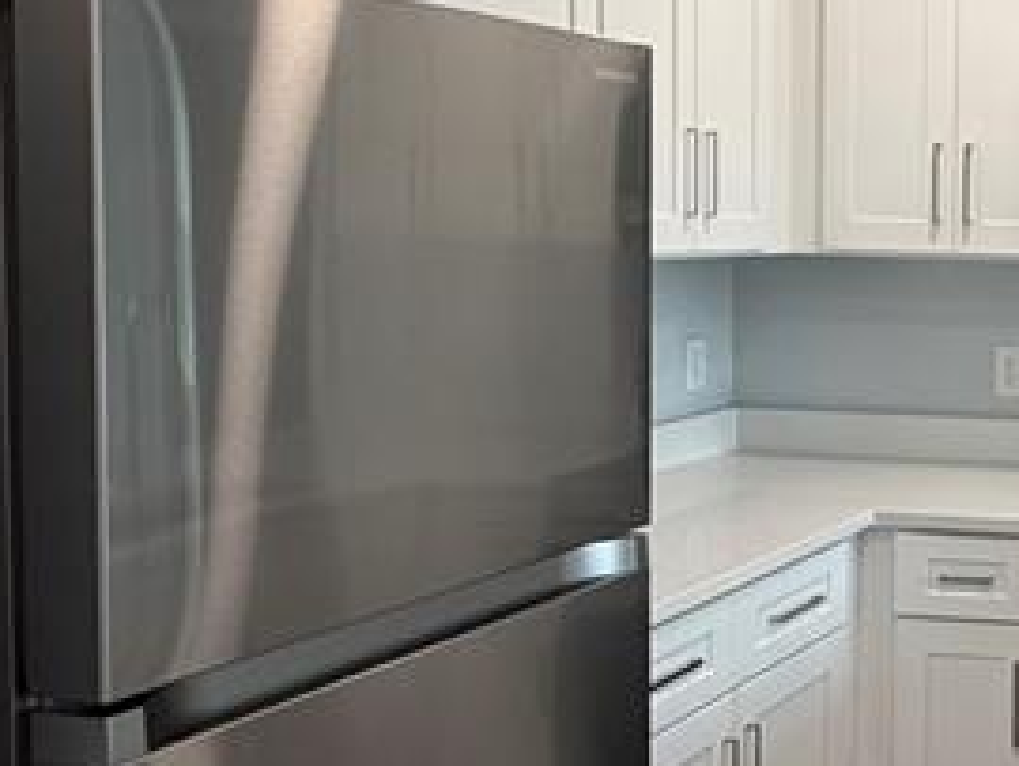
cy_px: 294
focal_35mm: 53
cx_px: 1321
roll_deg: -1.8
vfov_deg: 27.5
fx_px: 1562
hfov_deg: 29.3
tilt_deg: -4.5
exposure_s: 1/120
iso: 160
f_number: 2.2
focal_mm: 2.22
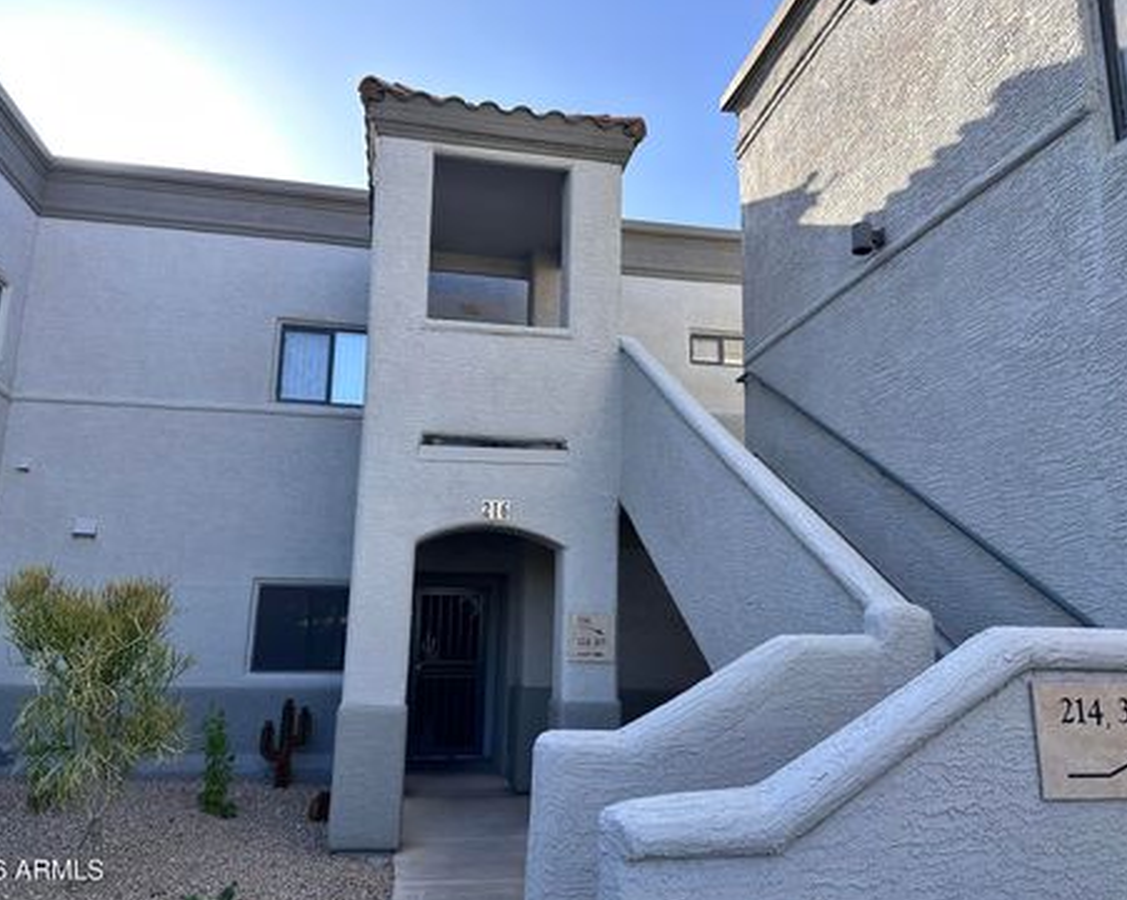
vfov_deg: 54.9
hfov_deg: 66.1
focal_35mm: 26
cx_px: 570
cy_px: 444
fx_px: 866
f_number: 1.78
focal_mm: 6.86
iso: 80
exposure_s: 1/879
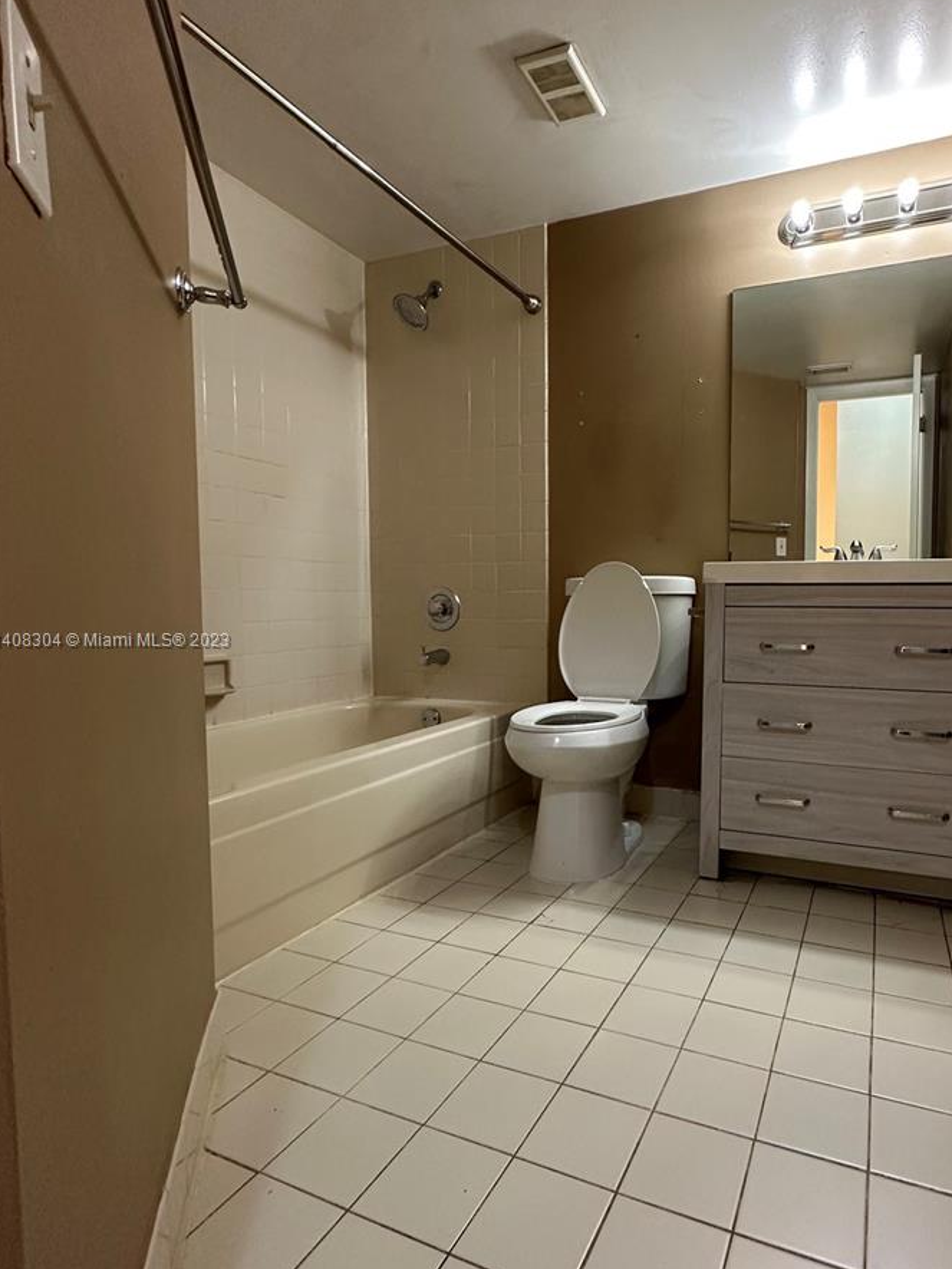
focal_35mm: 19
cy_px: 642
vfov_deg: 84.7
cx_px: 613
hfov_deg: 67.3
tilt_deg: -3.1
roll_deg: -1.5
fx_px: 697
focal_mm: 2.22
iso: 250
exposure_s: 1/120
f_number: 2.2
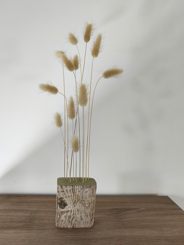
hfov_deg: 56.8
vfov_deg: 71.6
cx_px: 90
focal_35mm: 24
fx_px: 170
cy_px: 119
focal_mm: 6.18
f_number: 1.65
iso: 250
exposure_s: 1/99.9
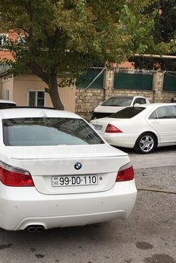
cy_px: 156
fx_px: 329
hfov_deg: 29.3
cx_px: 36
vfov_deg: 43.4
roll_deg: -1.6
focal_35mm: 45
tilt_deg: -8.5
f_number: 2.2
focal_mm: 4.15
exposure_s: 1/249
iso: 32
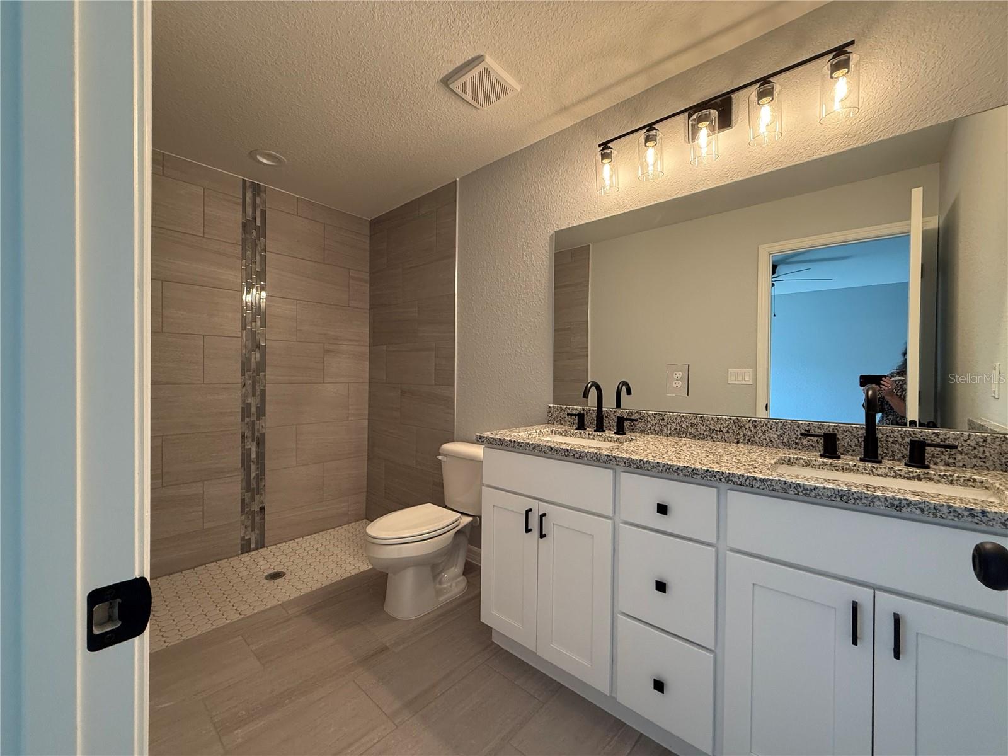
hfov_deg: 102.1
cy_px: 378
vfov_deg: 85.7
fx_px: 408
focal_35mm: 14
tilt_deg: -0.1
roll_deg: -0.5
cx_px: 504
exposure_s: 1/120
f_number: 2.2
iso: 250
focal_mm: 2.22
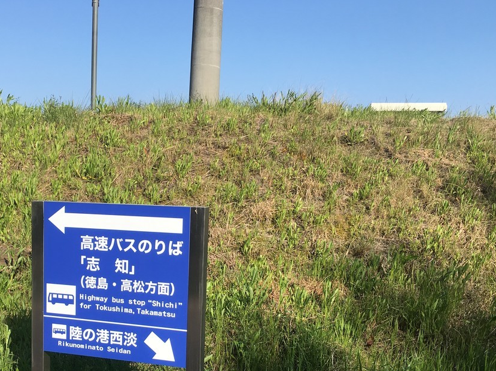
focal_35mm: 42
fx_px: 602
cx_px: 173
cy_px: 253
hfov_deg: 44.3
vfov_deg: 34.0
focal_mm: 4.15
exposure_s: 1/1399
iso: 25
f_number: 2.2
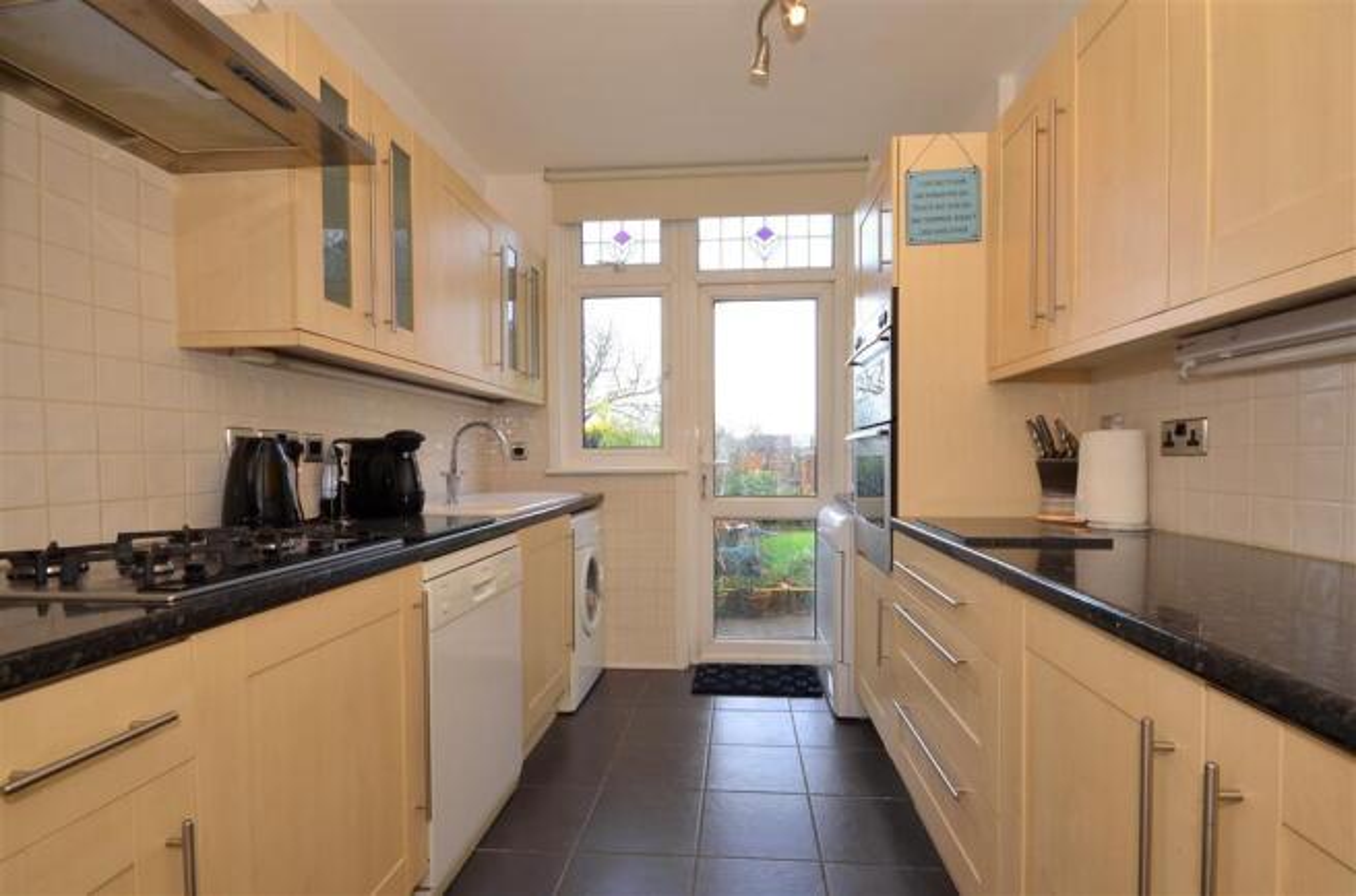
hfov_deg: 95.1
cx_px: 678
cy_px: 448
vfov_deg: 71.8
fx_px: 620
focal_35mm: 16
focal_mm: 11
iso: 640
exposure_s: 1/50
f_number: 13
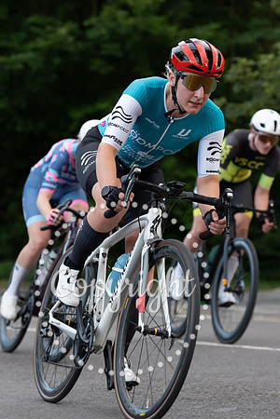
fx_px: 1470
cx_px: 105
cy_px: 210
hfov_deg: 10.9
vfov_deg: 16.3
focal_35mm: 126
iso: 1000
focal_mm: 84
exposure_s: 1/800
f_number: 3.2
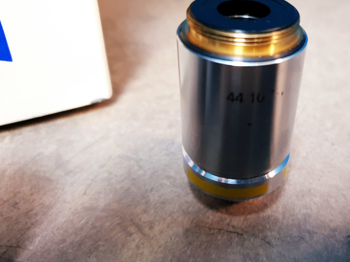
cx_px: 246
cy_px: 125
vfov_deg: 38.7
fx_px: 374
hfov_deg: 48.9
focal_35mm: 37
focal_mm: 4.3
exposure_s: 1/50
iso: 400
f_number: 1.5
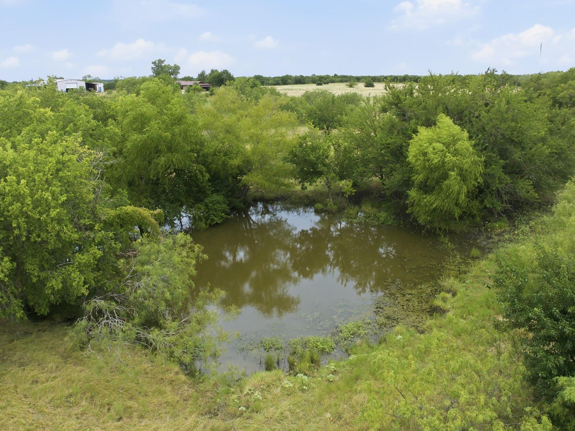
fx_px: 515
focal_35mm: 31
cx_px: 289
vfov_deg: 45.2
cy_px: 183
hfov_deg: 58.4
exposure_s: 1/1600
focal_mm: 12.3
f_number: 2.8
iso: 140
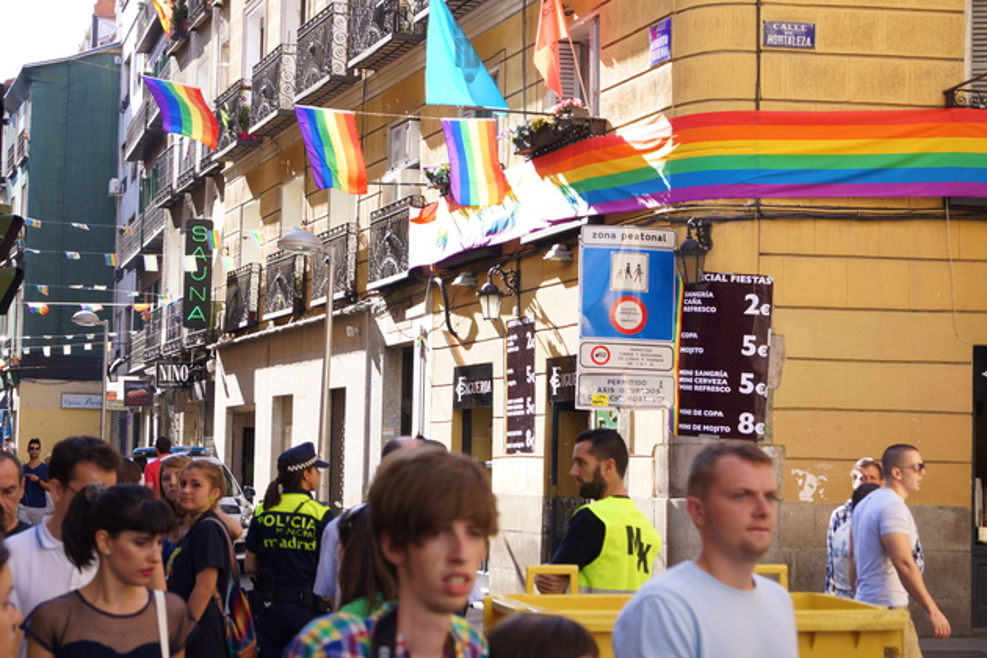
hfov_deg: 27.0
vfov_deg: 18.2
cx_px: 494
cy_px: 329
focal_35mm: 75
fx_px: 2056
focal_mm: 50
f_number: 5.6
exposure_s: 1/160
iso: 200
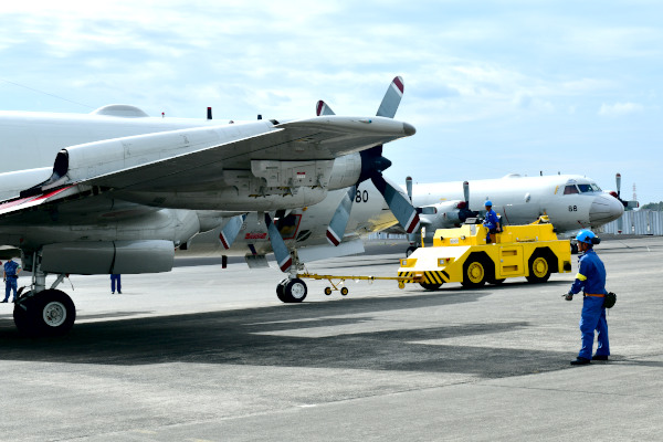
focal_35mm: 60
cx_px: 332
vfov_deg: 22.6
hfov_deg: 33.4
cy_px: 221
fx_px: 1105
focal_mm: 60
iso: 80
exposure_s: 1/250
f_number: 11
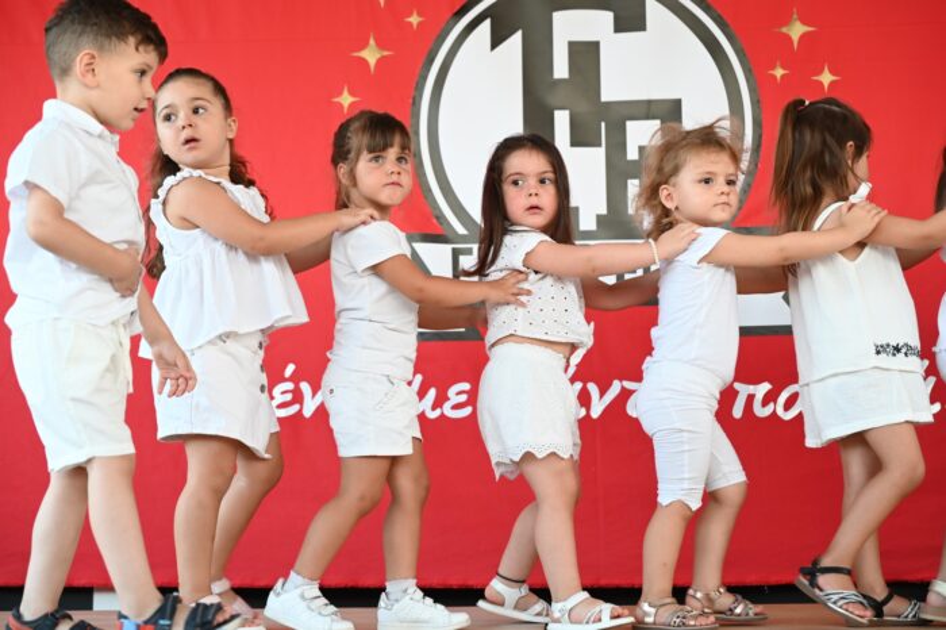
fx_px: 1576
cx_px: 473
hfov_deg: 33.4
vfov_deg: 22.6
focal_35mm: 60
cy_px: 315
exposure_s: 1/200
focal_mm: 60
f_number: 4
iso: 1600
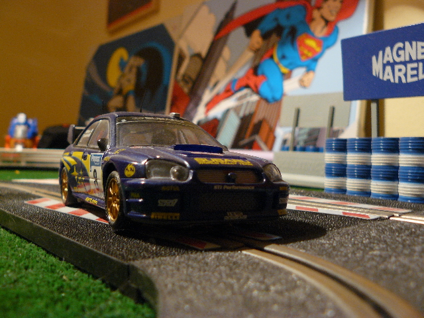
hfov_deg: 51.4
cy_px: 159
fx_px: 441
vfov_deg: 39.7
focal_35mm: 36
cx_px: 212
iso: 200
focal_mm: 6
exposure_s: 1/2
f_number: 2.8
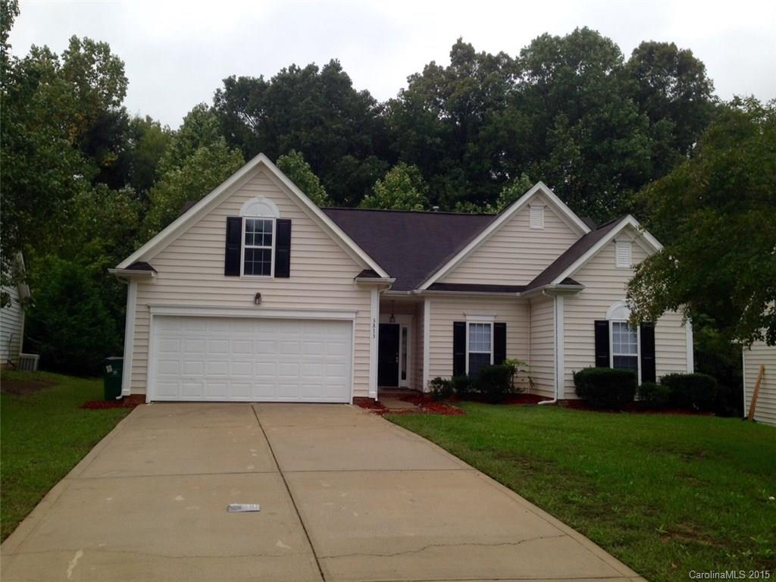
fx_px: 740
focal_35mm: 33
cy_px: 291
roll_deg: +0.2
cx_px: 388
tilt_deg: +5.4
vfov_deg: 42.9
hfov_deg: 55.4
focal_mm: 4.12
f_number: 2.4
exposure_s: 1/315
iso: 50
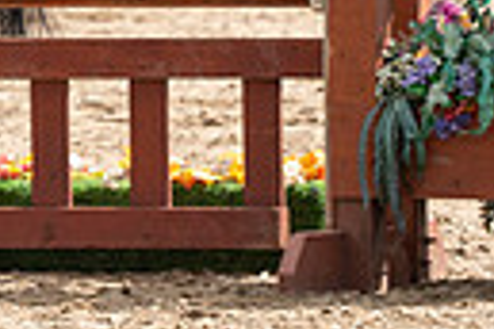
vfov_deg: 1.1
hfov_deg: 1.6
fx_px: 17563
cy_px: -396
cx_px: -157
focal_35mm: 1280
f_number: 5.6
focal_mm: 285
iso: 100
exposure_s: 1/320
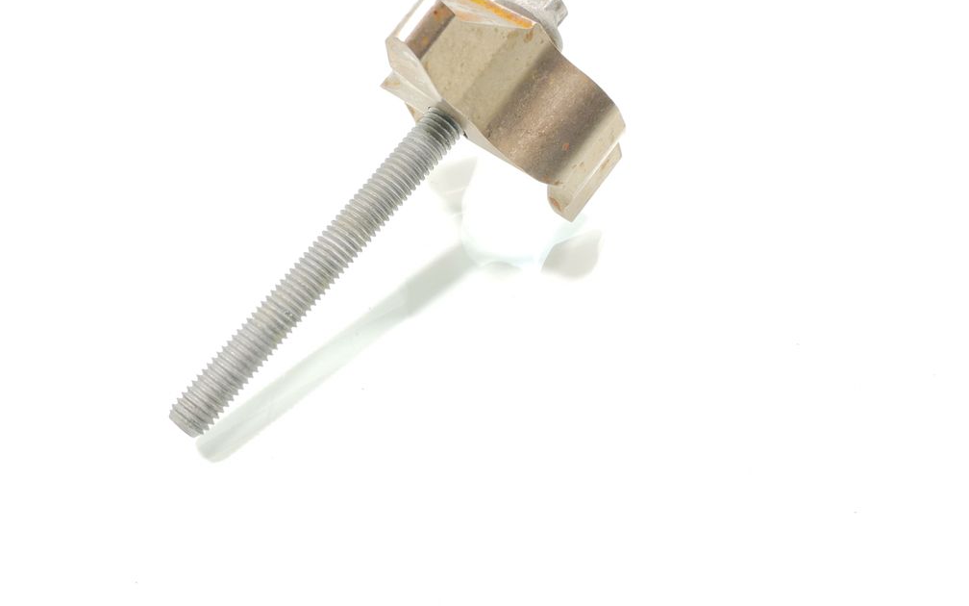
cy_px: 267
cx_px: 400
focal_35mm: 35
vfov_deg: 36.2
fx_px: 924
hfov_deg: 55.0
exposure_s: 1/100
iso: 100
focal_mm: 4.75
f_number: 1.8
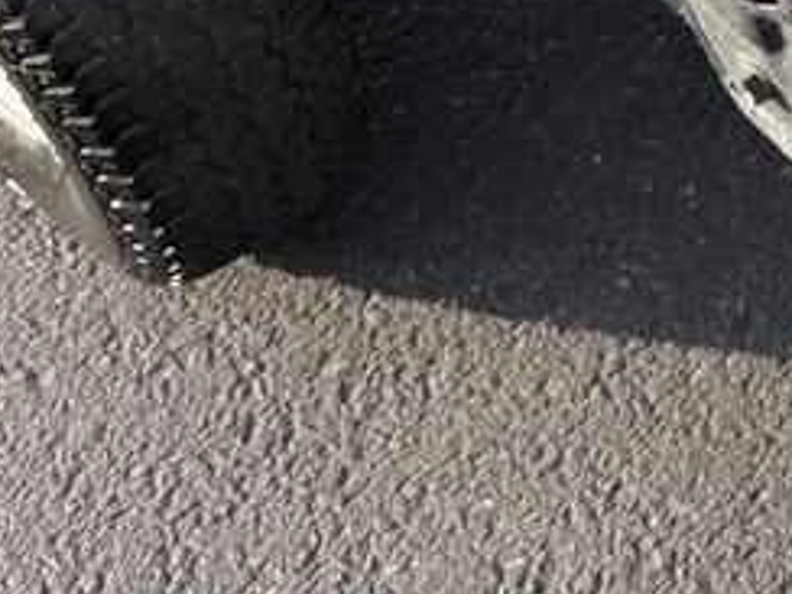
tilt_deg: -44.2
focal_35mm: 126
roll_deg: -0.4
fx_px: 2883
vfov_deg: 11.0
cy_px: -458
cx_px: 1431
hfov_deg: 13.9
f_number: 1.78
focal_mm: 6.76
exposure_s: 1/607
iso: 100
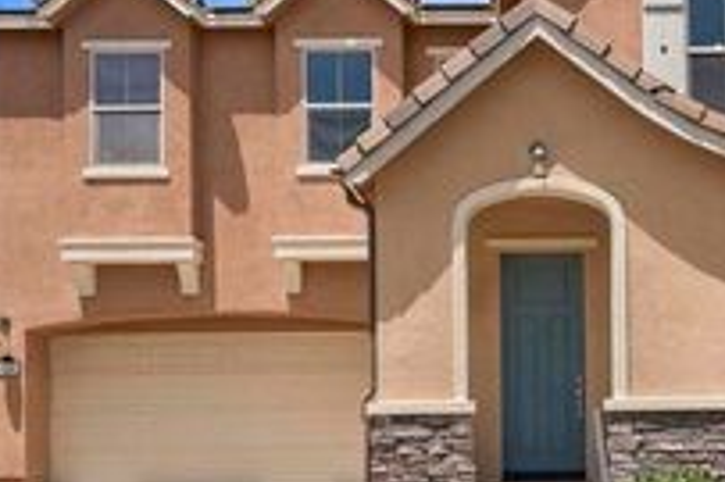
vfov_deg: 31.8
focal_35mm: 42
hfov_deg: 45.0
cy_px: 286
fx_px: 845
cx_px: 536
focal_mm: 17
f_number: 9
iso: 500
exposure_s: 1/1600
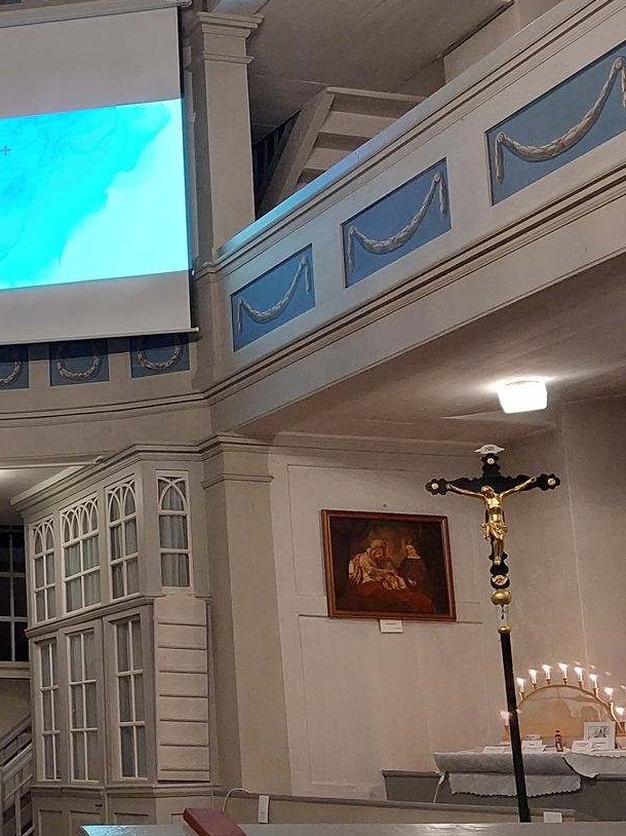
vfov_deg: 32.7
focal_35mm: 59
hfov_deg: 22.9
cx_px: -112
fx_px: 1423
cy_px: 464
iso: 320
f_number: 1.8
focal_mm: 5.23
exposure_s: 1/50
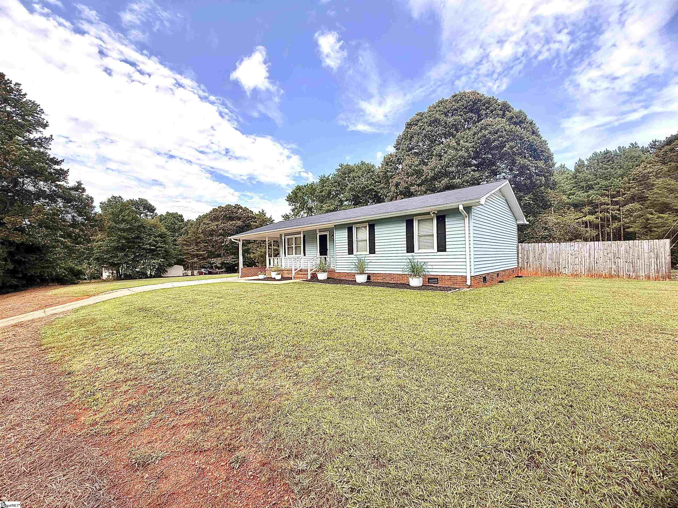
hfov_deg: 102.1
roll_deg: +1.2
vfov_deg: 85.7
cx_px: 339
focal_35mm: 14
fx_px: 274
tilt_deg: +1.7
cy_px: 254
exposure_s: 1/1167
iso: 50
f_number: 2.2
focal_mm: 2.22
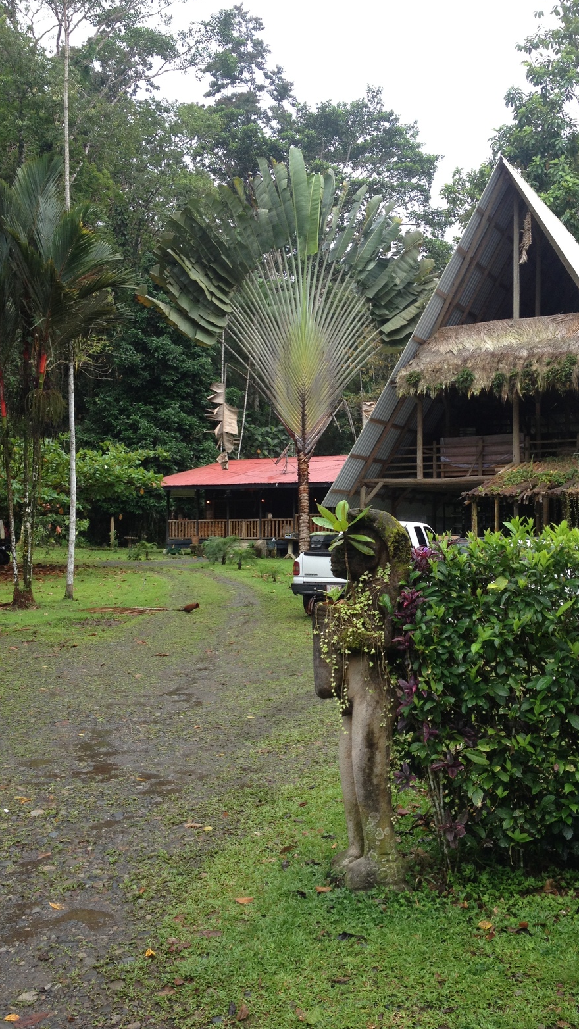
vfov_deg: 51.6
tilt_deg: -1.3
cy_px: 518
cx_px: 353
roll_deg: +1.3
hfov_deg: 30.3
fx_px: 1064
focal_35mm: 39
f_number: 2.4
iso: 50
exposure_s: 1/230
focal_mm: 4.28
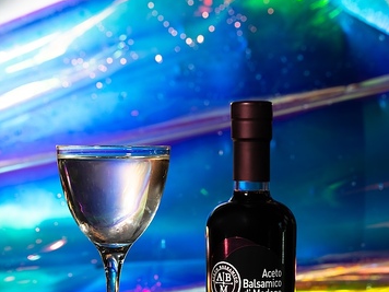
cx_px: 196
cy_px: 229
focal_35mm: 128
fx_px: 1438
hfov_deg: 15.4
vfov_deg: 11.5
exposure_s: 1/160
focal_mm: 120
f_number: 11
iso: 500
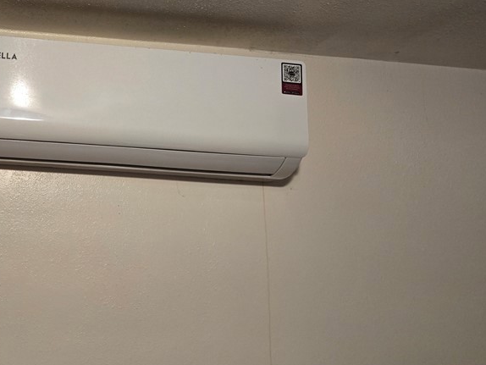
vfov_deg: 34.2
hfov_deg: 42.7
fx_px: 576
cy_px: 80
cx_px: 69
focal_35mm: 41
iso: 500
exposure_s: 1/60
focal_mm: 5.4
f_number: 1.8
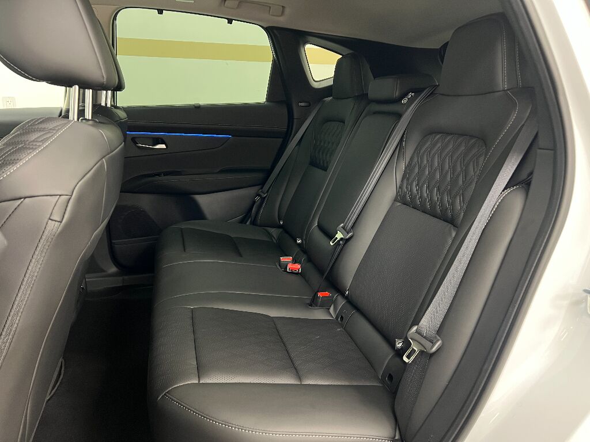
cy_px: 221
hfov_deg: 67.3
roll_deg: -0.9
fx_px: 443
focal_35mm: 26
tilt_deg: -14.5
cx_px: 295
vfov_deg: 53.1
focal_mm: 5.7
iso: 500
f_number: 1.5
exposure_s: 1/30
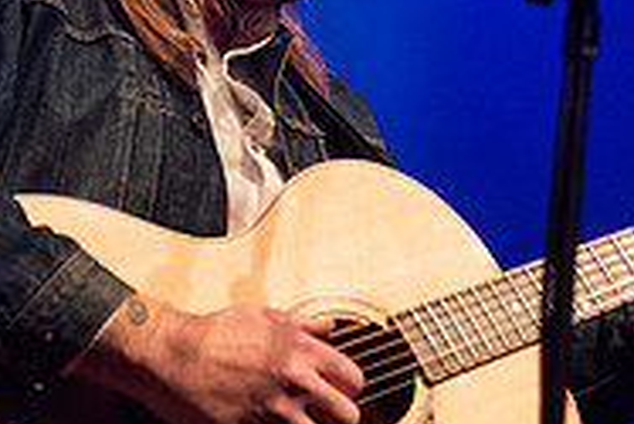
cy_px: -5
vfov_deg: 5.7
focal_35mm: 240
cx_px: 600
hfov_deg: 8.5
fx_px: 4230
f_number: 3.2
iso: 2500
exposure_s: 1/160
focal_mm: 70
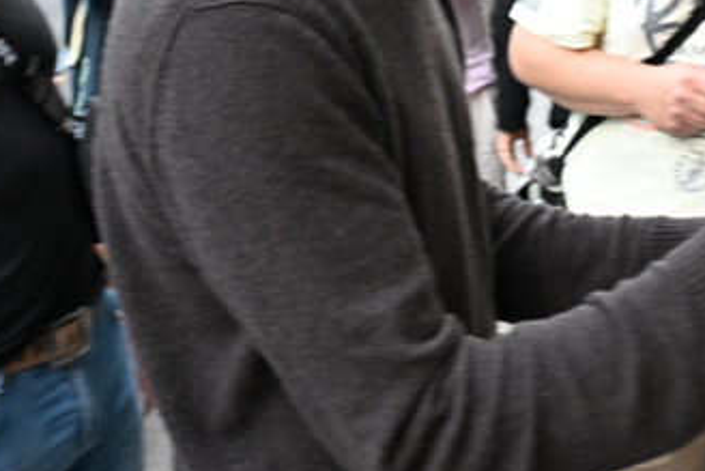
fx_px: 1195
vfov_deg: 21.6
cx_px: 557
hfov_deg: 32.1
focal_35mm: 61
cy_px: 13
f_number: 9
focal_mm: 29
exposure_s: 1/125
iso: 6400
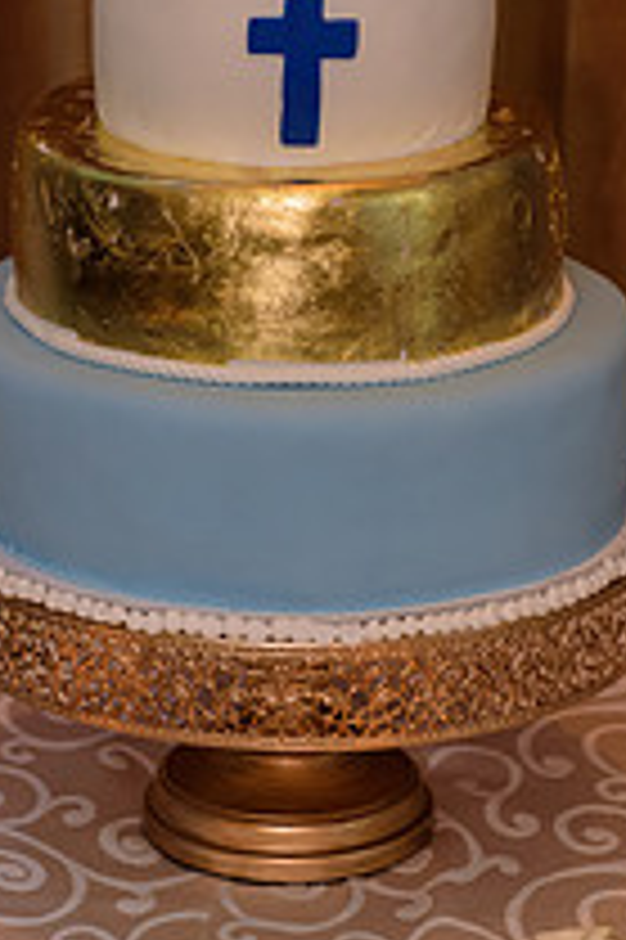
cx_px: 212
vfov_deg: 13.6
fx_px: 3945
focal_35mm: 151
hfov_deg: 9.1
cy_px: 306
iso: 1600
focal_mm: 70
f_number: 3.2
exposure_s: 1/125
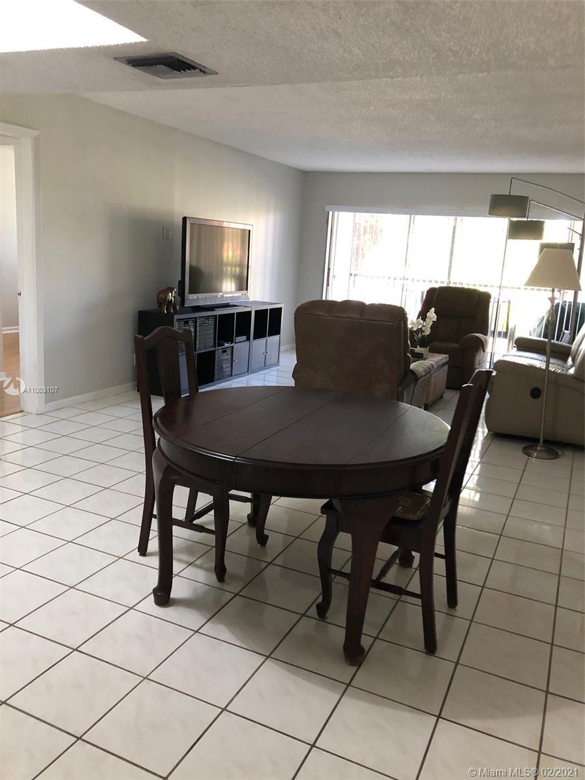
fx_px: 631
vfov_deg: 63.4
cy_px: 390
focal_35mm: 28
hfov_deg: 49.7
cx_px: 292
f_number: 1.8
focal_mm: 3.99
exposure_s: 1/15
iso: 100
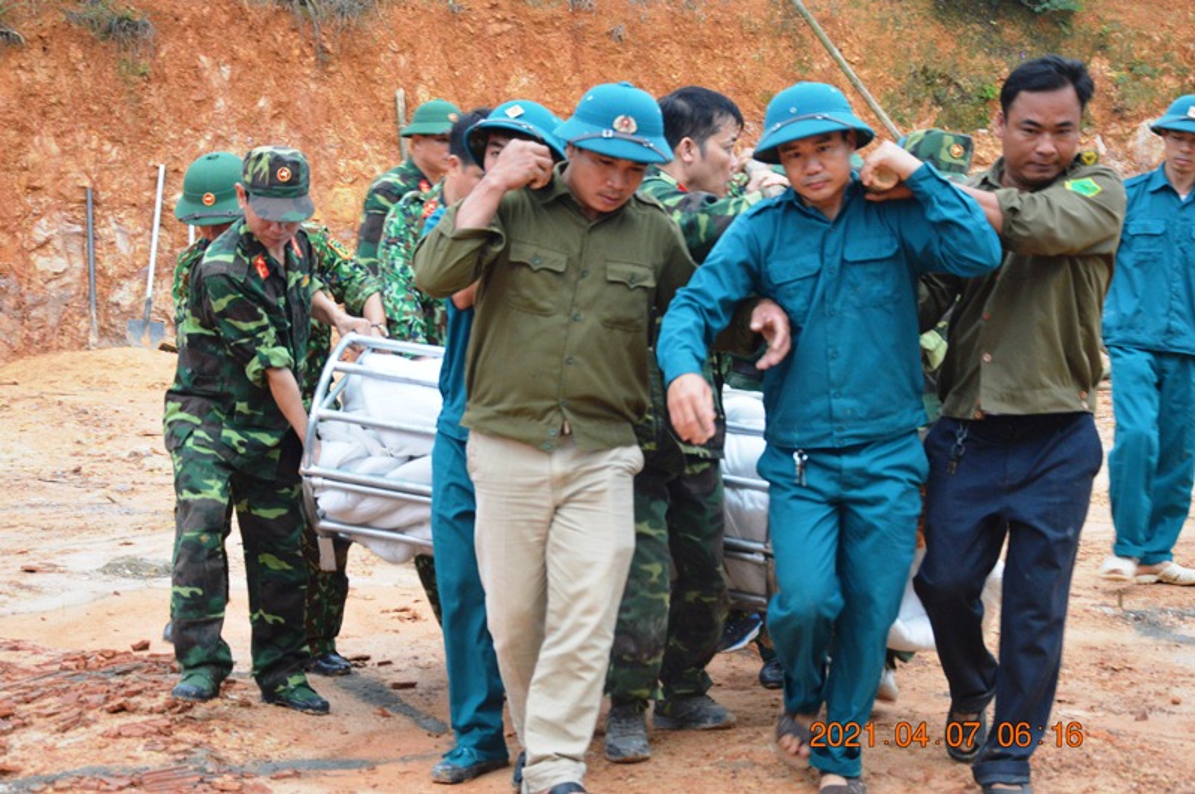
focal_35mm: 78
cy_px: 397
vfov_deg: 17.5
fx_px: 2587
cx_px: 598
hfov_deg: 26.0
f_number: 5
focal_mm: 52
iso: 1100
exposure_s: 1/60
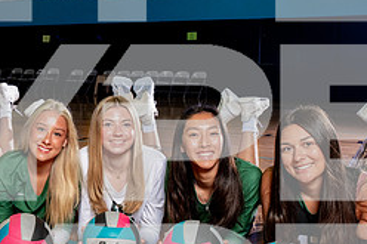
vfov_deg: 23.3
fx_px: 591
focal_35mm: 58
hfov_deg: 33.5
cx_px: 74
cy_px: 123
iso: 500
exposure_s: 1/200
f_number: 7.1
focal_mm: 24
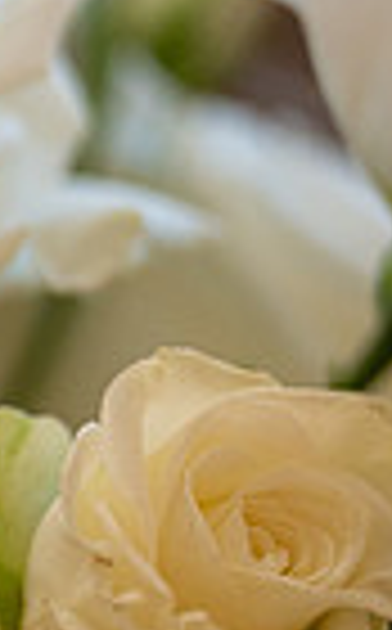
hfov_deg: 5.7
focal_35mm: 220
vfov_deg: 9.5
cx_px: -635
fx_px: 3776
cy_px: 461
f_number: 2.8
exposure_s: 1/160
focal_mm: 52
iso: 500
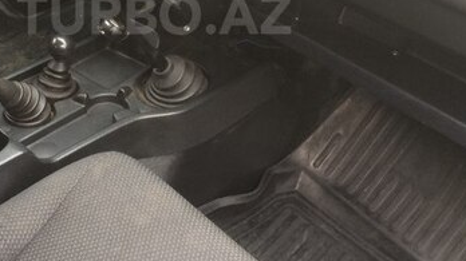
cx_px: 154
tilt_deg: -31.0
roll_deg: -5.5
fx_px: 741
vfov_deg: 19.5
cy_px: 14
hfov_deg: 34.6
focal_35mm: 60
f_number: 2.2
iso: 40
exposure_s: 1/33
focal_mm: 4.15
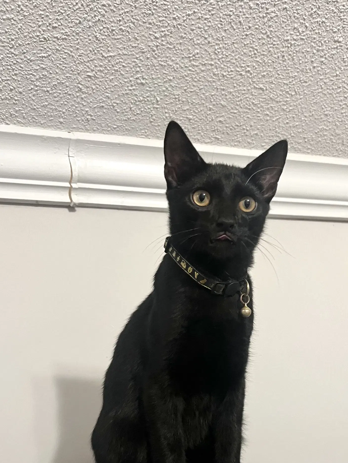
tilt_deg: +8.3
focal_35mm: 36
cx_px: 212
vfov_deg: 50.5
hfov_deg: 39.5
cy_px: 305
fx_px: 482
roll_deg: +1.8
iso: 500
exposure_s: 1/60
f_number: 1.5
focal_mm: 5.7
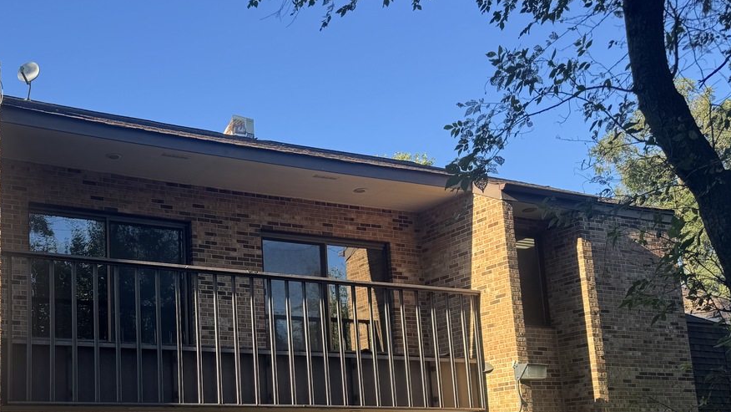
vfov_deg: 27.2
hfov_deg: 45.6
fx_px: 834
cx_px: 178
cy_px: 328
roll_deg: +1.1
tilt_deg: +9.3
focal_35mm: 43
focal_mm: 6.76
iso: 80
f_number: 1.78
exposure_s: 1/980
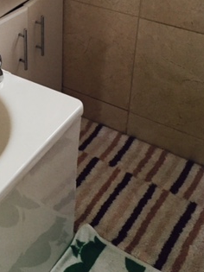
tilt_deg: -29.3
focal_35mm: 59
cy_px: 35
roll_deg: +1.9
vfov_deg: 31.4
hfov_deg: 23.9
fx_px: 464
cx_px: 9
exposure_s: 1/33
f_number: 2.2
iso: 200
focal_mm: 4.15
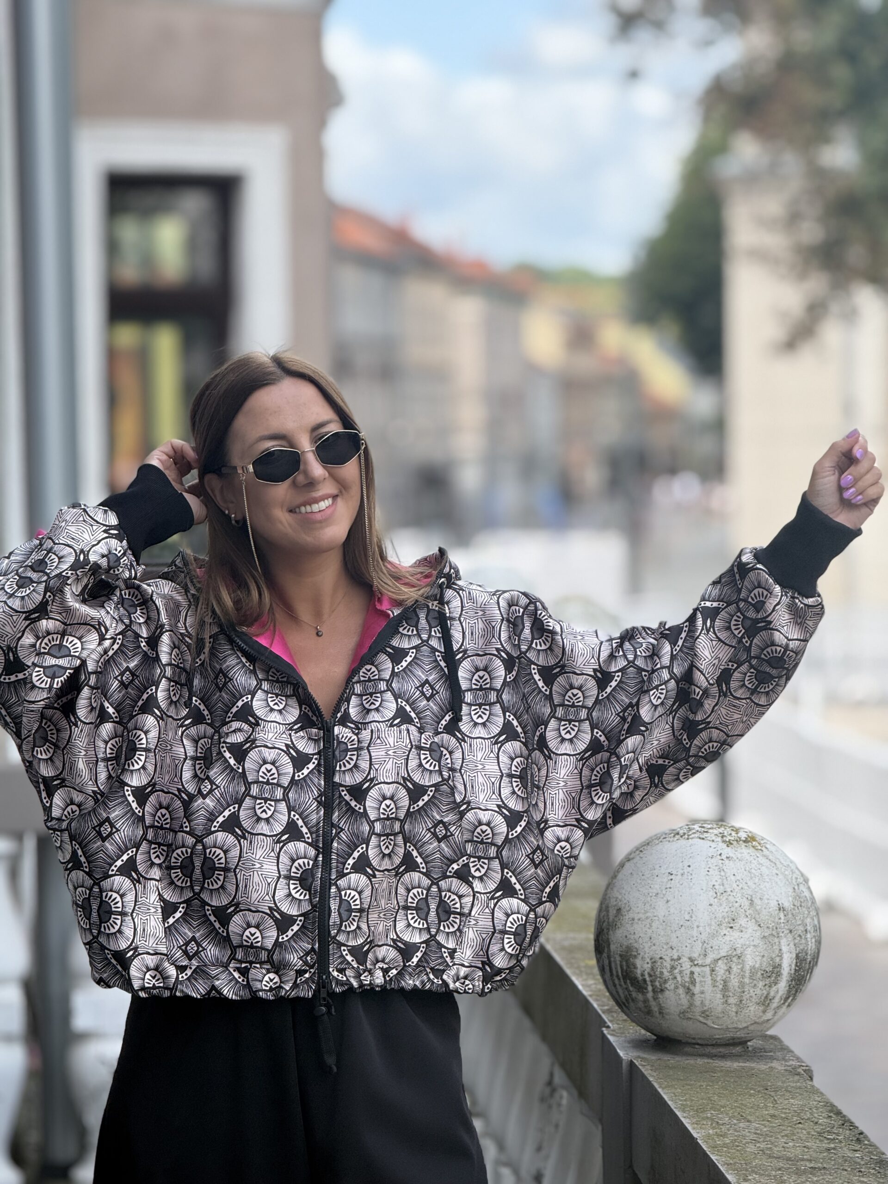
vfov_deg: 16.4
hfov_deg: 12.3
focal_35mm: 120
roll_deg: +0.2
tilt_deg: -1.5
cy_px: 592
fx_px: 4104
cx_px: 444
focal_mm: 15.66
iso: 64
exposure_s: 1/461
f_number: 2.8
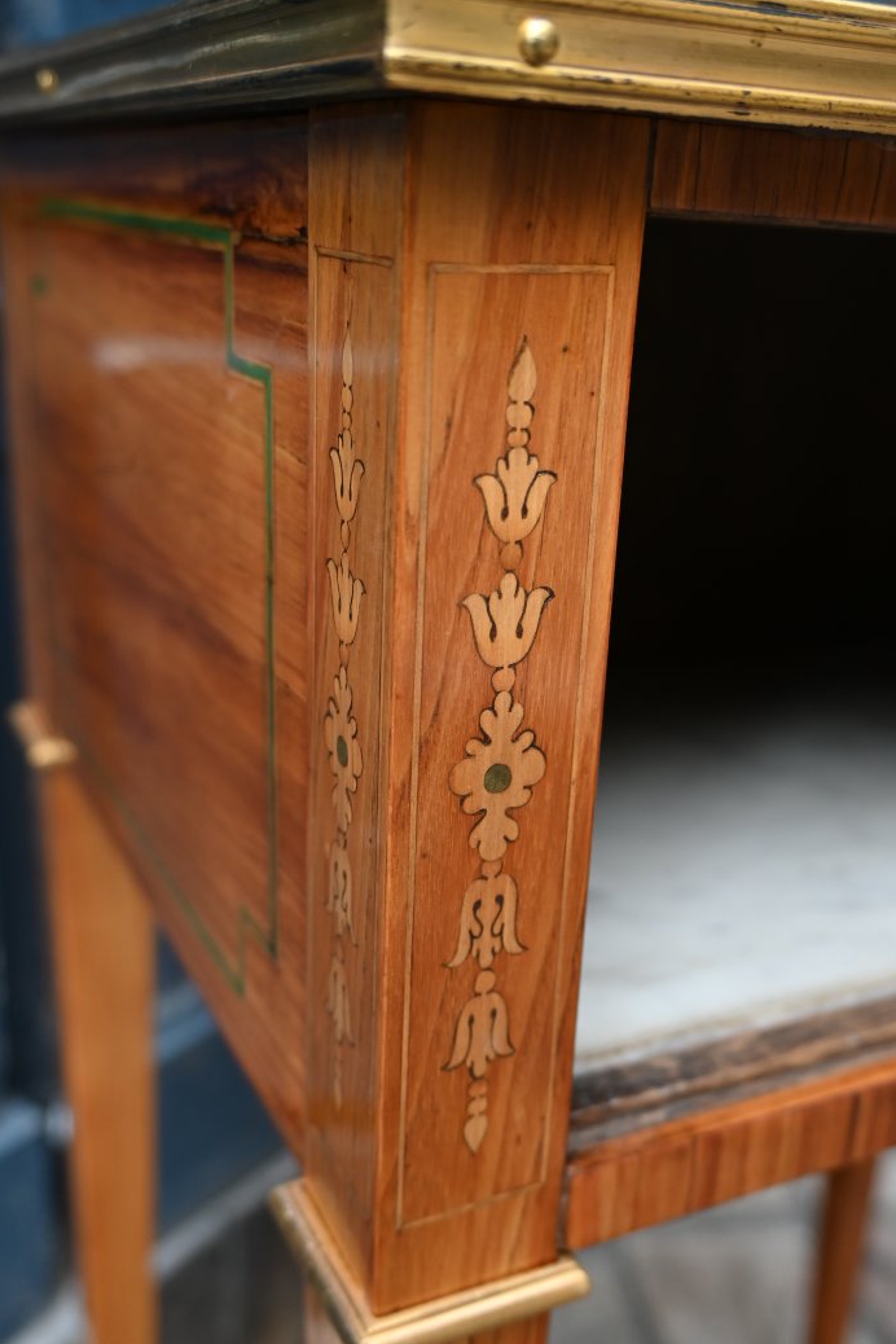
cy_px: 713
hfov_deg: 35.7
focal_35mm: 37
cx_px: 484
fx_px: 1392
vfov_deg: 51.5
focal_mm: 21.5
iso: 320
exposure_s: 1/250
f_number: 4
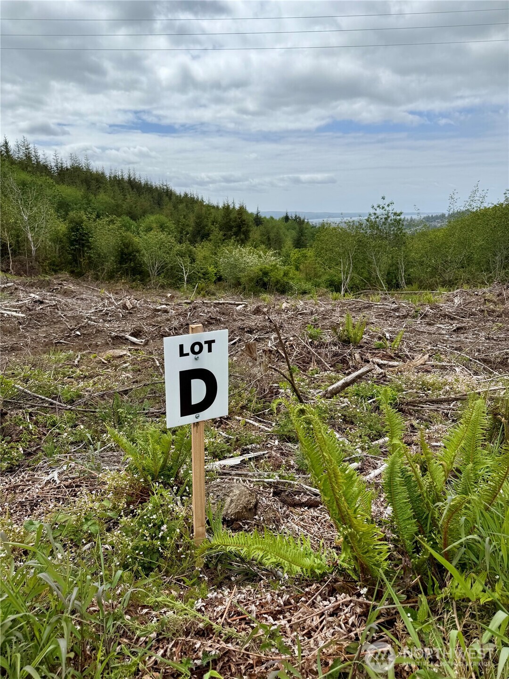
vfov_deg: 71.6
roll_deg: -0.5
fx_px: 471
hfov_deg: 56.8
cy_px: 340
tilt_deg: -14.7
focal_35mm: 24
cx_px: 254
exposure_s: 1/6173
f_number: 1.78
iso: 80
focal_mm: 6.76
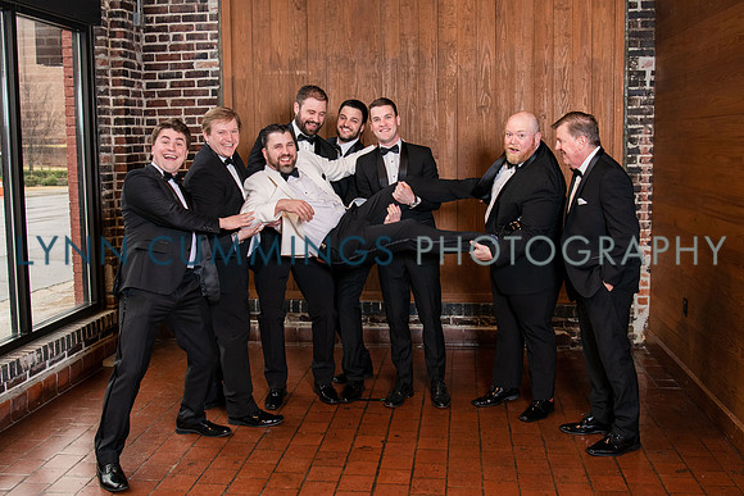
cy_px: 208
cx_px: 388
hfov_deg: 52.3
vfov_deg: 36.2
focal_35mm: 37
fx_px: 758
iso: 500
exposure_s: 1/160
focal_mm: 27
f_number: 3.5
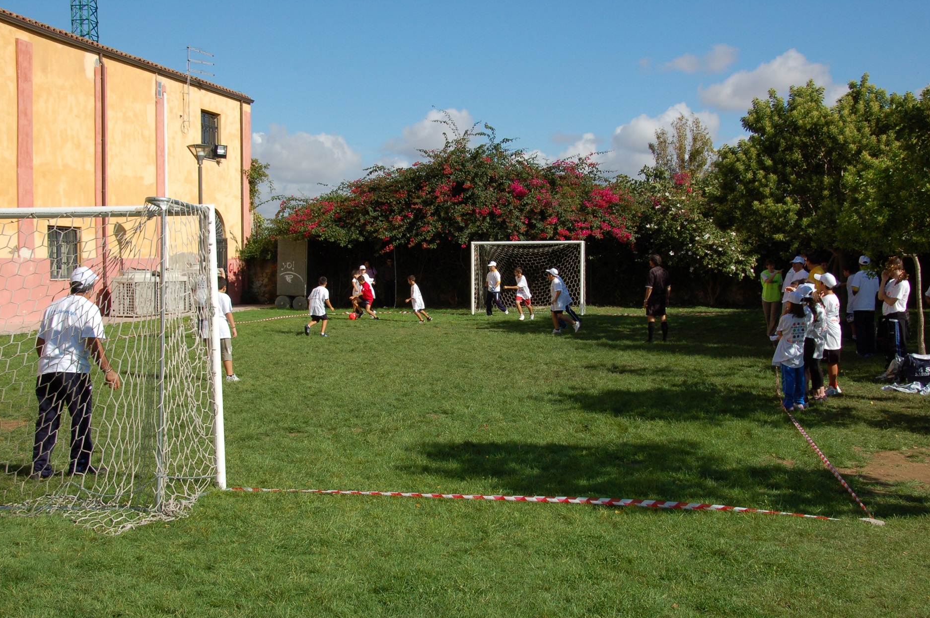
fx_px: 1071
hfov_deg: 46.9
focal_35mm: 42
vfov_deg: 32.2
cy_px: 304
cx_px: 457
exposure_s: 1/500
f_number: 11
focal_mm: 27
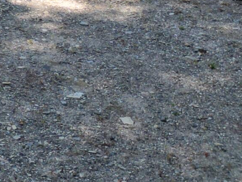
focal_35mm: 126
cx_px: -325
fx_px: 881
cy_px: -214
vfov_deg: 10.5
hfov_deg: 12.5
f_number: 1.7
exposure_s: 1/640
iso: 100
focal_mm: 6.72
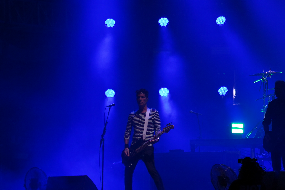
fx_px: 2422
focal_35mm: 306
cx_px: 338
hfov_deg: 6.7
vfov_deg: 4.5
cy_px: -61
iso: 100
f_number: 4
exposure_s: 1/125
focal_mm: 105
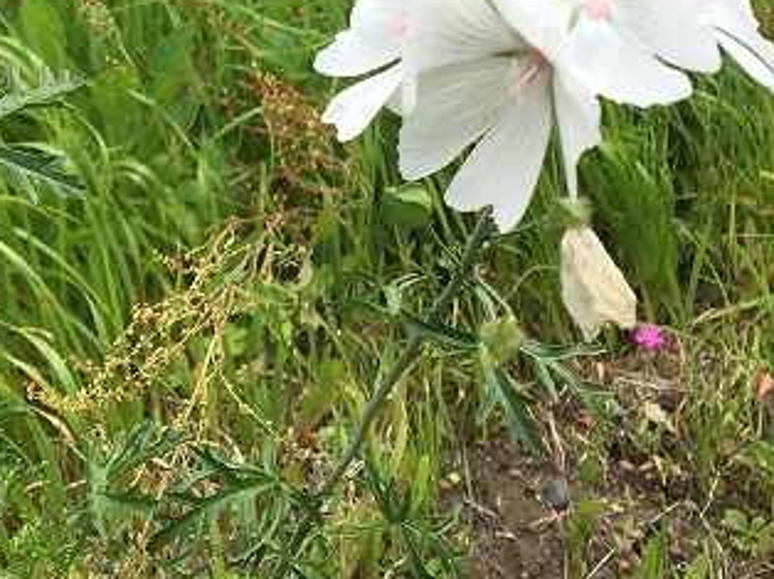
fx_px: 1653
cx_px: 224
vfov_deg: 19.4
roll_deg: +8.9
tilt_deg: -7.9
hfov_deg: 26.1
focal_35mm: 74
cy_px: 37
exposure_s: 1/1261
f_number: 2.2
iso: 25
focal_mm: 4.15
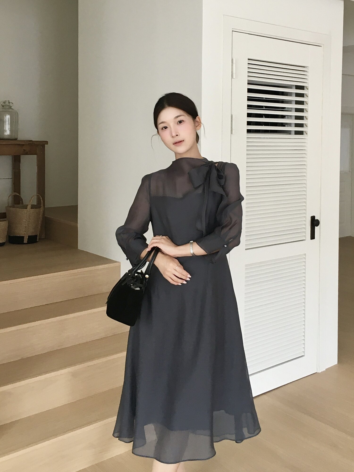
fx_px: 395
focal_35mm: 29
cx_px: 177
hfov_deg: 48.2
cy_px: 236
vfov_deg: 61.7
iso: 64
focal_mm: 4.15
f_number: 2.2
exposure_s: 1/30
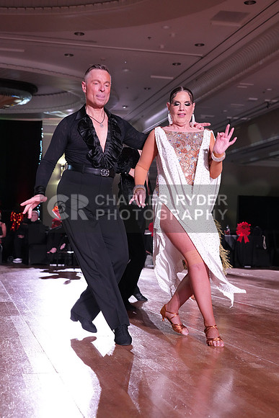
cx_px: 140
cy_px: 209
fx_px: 627
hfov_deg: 25.1
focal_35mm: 54
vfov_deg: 36.9
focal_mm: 54
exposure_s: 1/320
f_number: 5
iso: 5000
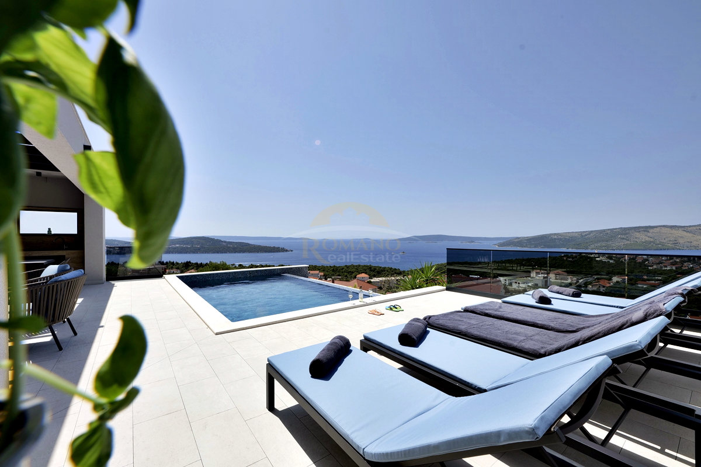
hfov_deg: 104.3
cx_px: 350
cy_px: 234
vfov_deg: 81.2
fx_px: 273
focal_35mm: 14
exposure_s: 1/200
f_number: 16
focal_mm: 14
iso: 400
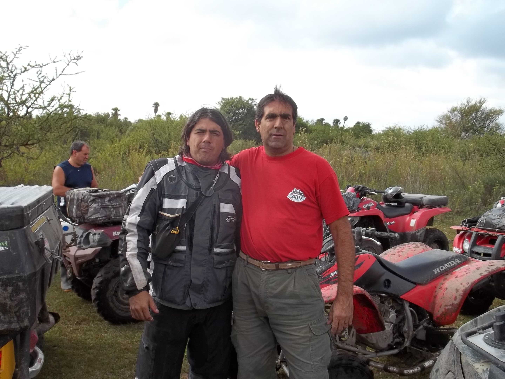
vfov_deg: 42.9
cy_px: 190
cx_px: 252
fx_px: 481
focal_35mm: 33
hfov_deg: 55.4
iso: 64
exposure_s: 1/400
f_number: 3.3
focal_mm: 5.9
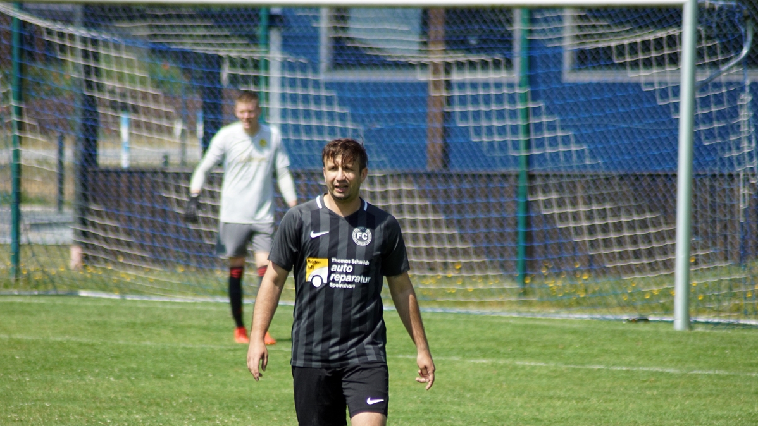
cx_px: 379
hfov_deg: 6.0
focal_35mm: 362
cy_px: 252
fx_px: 7276
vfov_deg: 3.4
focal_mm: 230
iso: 500
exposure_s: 1/2000
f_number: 5
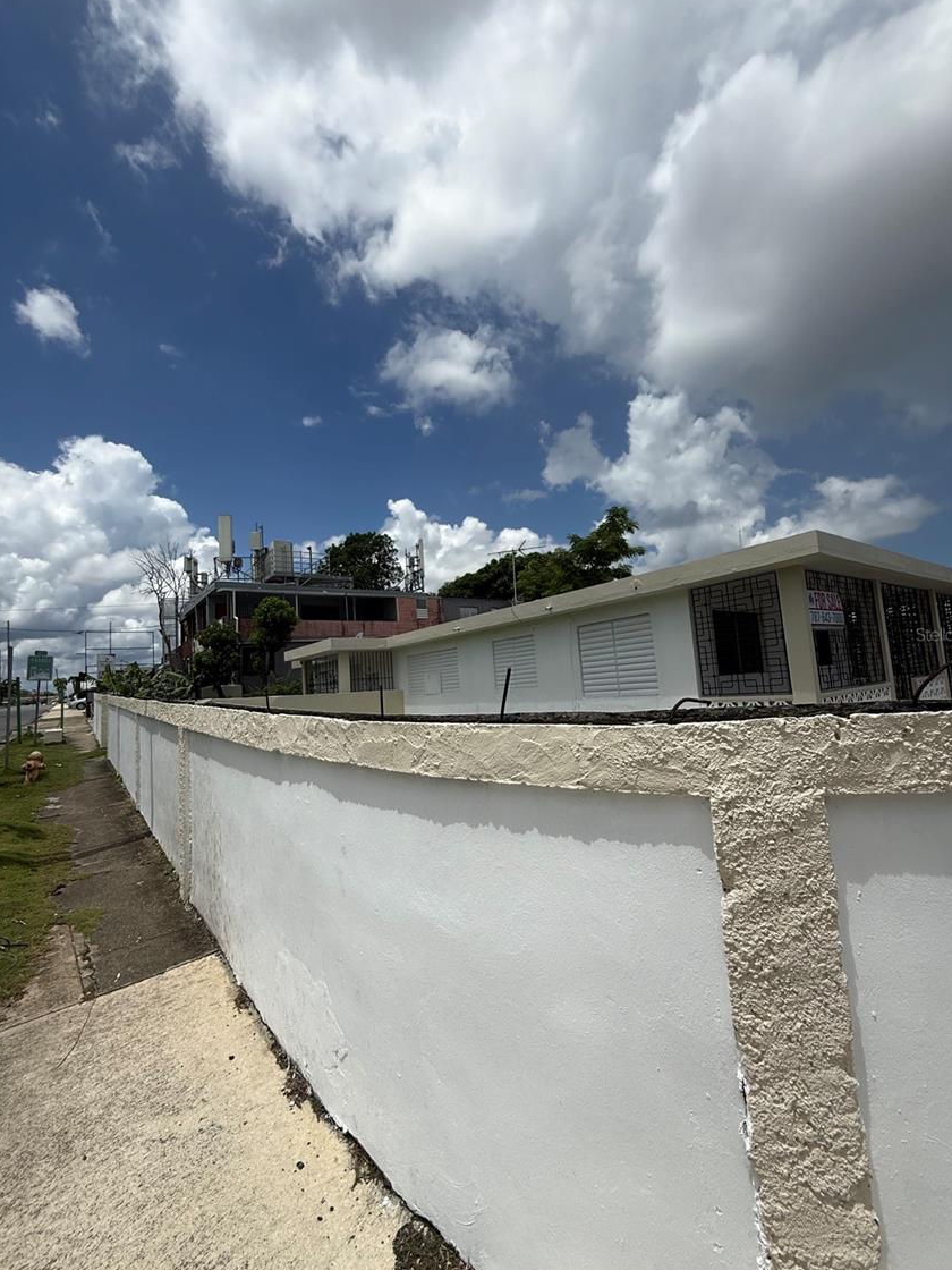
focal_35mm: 15
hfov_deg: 81.7
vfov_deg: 98.2
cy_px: 634
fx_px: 550
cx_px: 486
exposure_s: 1/5155
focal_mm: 2.22
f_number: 2.2
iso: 64
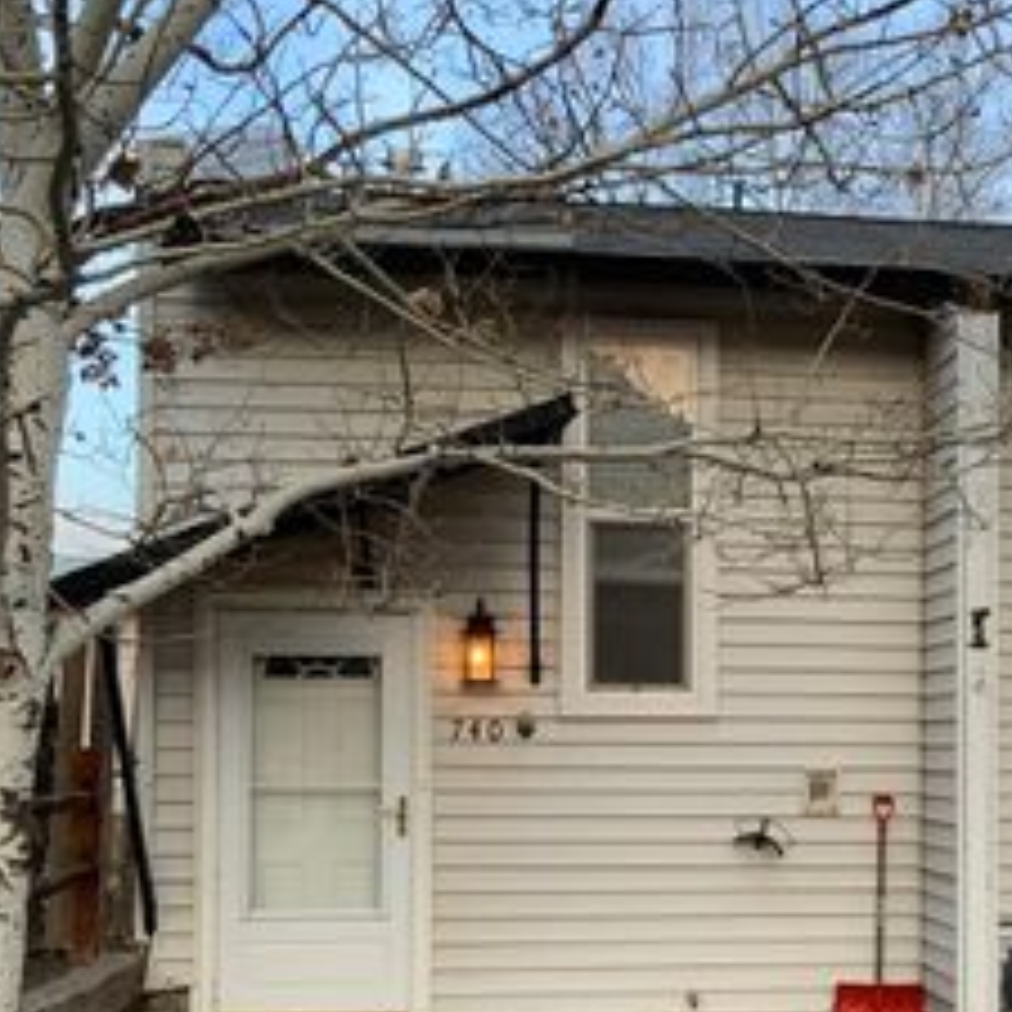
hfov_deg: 29.3
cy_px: 731
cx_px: 814
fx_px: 1885
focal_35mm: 57
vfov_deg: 29.7
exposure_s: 1/120
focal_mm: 3
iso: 40
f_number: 1.8
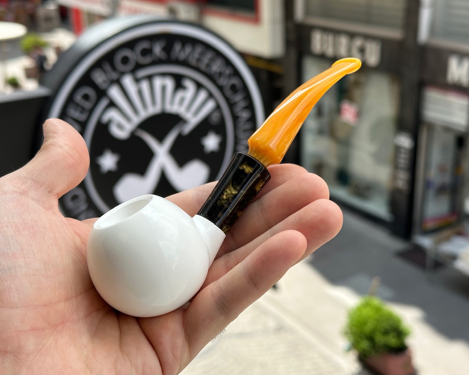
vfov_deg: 29.7
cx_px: 243
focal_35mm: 51
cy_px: 190
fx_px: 708
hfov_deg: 36.6
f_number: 1.78
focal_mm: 6.86
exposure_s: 1/1541
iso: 64
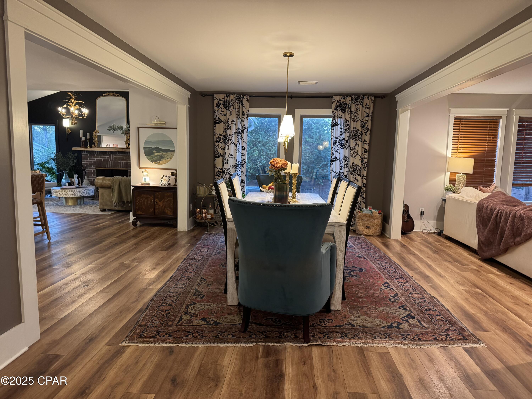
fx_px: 369
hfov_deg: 71.6
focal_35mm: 24
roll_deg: -1.1
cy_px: 200
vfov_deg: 56.8
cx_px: 266
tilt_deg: -7.9
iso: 400
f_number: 1.78
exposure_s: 1/60
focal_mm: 6.76
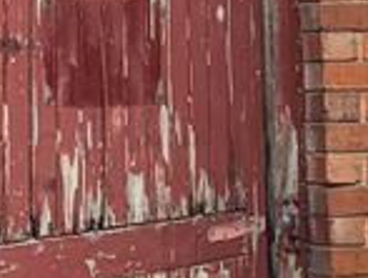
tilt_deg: +4.6
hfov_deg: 9.4
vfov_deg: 7.6
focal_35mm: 196
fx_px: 2089
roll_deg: -0.1
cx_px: -398
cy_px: -14
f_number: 1.8
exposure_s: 1/122
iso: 25
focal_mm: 4.25
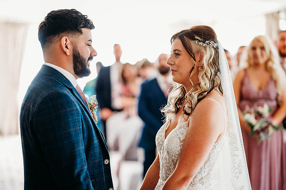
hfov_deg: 23.9
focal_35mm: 85
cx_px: 143
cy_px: 95
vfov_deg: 16.1
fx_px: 675
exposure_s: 1/200
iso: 900
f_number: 2
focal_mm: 85
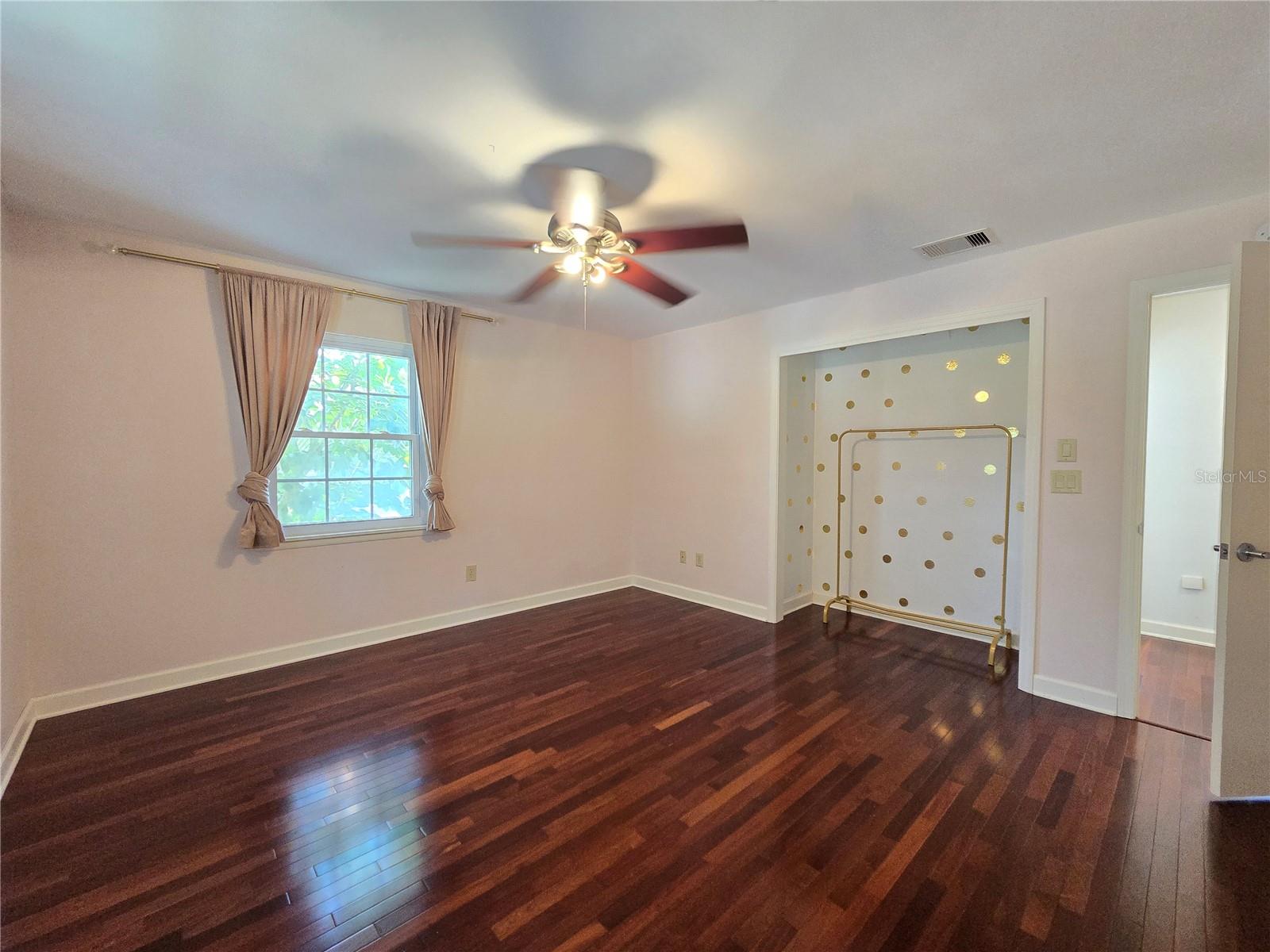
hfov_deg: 106.2
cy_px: 476
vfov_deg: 89.9
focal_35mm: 13
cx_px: 635
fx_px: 477
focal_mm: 2.2
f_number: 2.2
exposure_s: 1/60
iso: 400
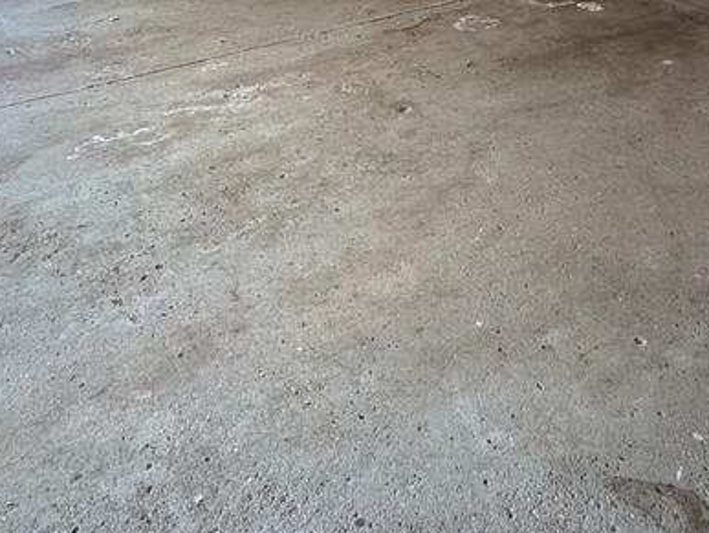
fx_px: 759
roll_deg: -1.0
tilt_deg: -13.3
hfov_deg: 49.4
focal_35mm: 37
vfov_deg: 33.5
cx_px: 458
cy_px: -59
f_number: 2.2
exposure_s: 1/120
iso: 160
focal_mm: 2.22
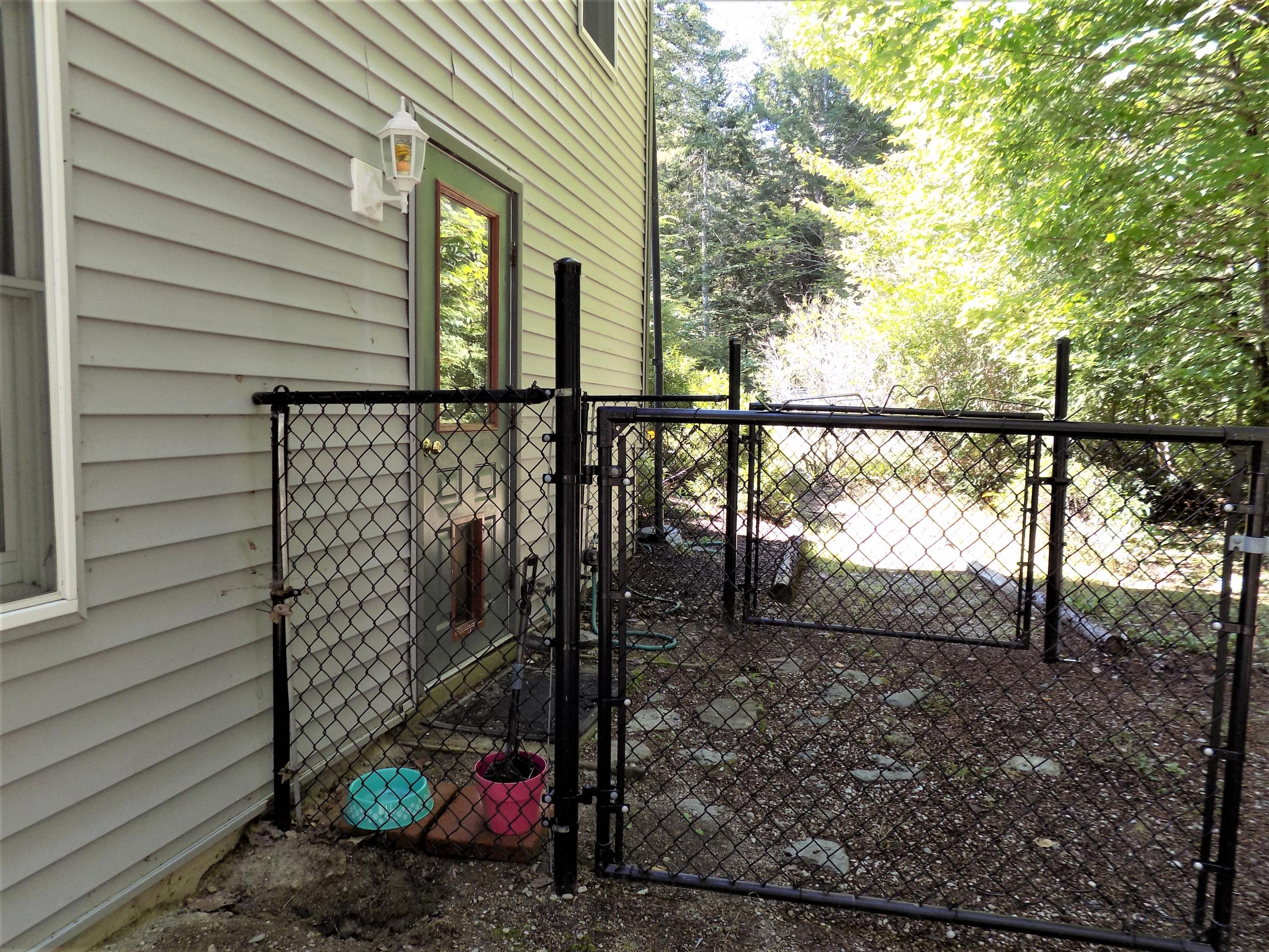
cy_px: 476
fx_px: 843
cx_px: 634
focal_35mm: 23
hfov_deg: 73.9
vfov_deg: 58.9
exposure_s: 1/60
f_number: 3.1
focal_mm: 4
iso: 80
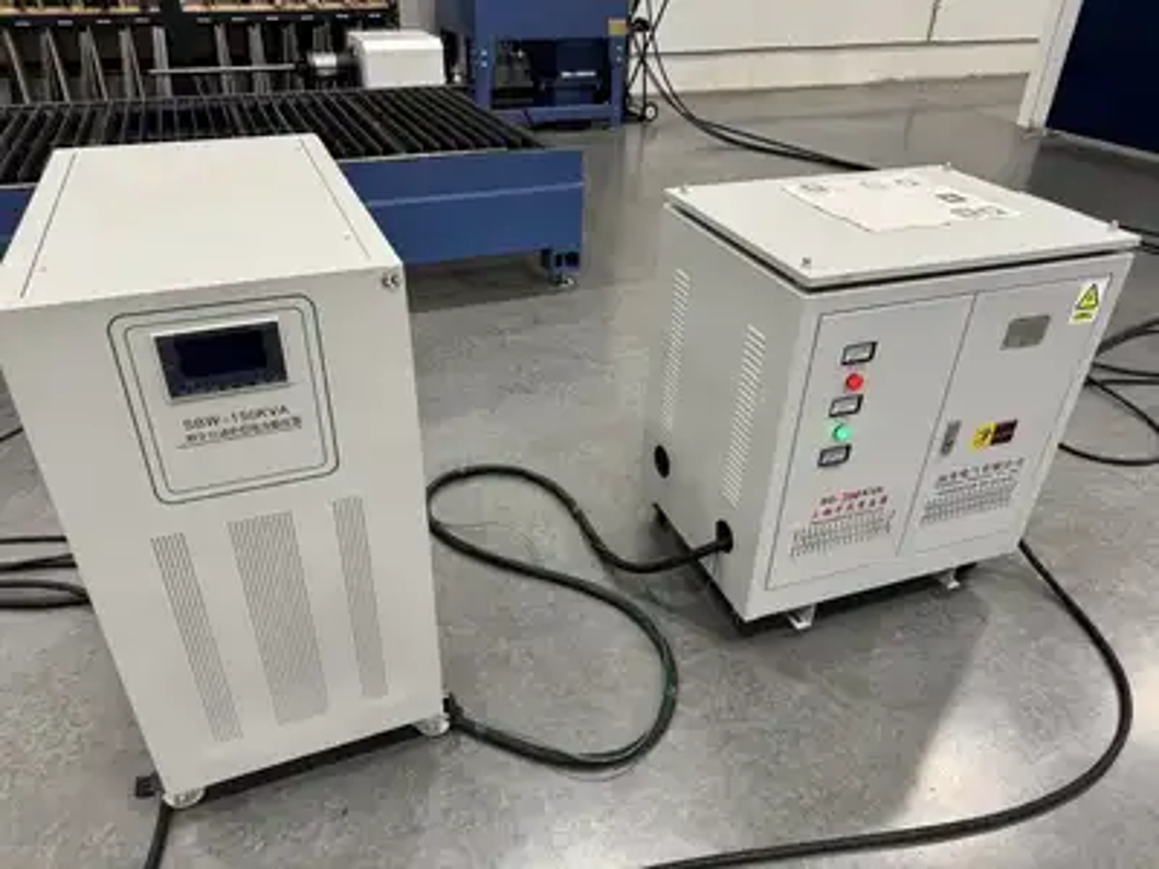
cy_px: 434
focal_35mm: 24
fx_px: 804
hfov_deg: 71.6
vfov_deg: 56.8
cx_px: 580
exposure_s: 1/93
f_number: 1.8
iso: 200
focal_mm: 6.8
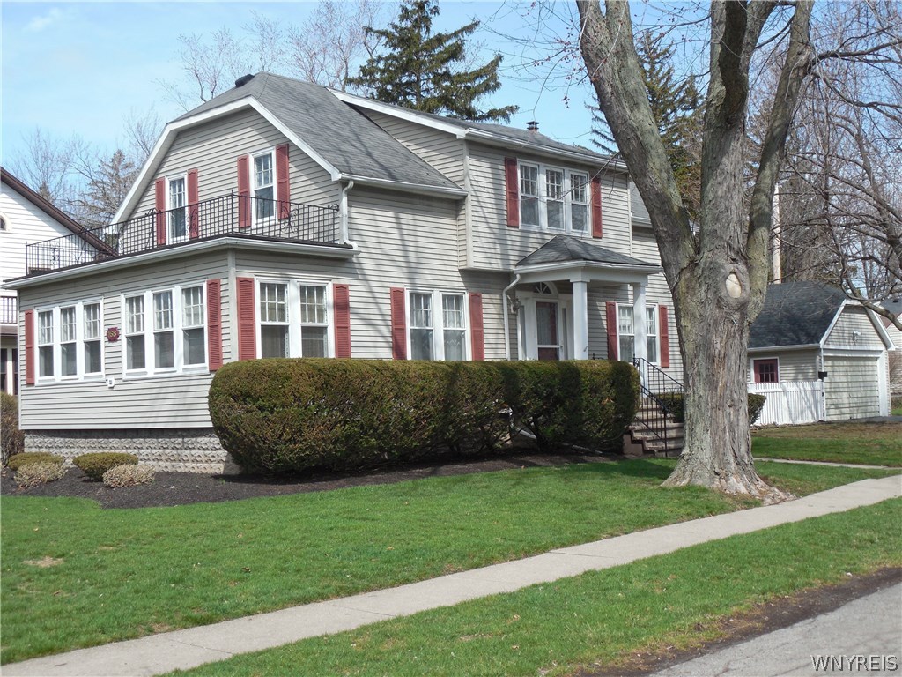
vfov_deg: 33.6
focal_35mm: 43
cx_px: 451
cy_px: 338
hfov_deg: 43.9
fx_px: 1120
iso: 125
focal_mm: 7.8
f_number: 3.9
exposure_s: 1/800
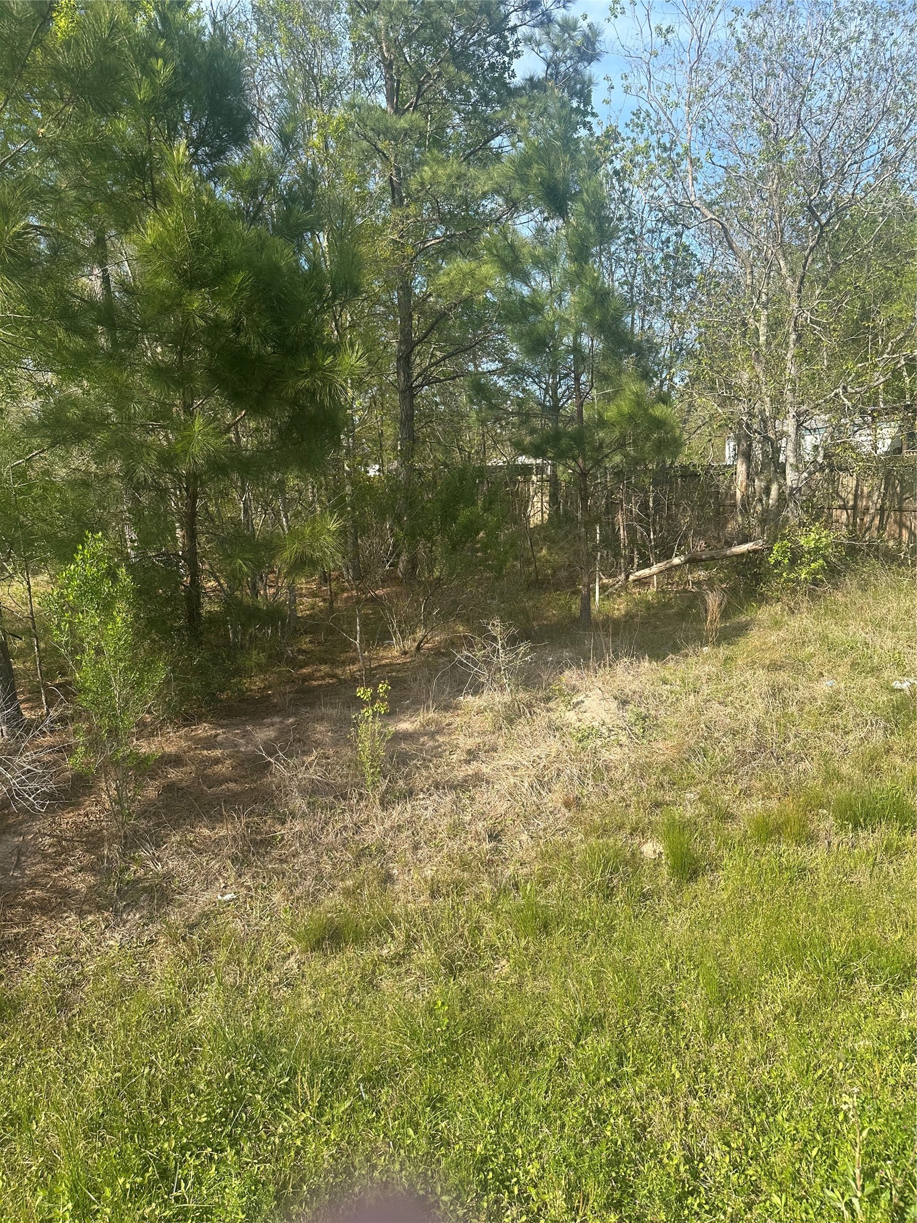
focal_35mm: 24
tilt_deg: -9.5
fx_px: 848
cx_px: 458
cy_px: 612
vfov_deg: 71.6
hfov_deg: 56.8
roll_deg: +3.0
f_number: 1.78
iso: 80
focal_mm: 6.86
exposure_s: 1/1988
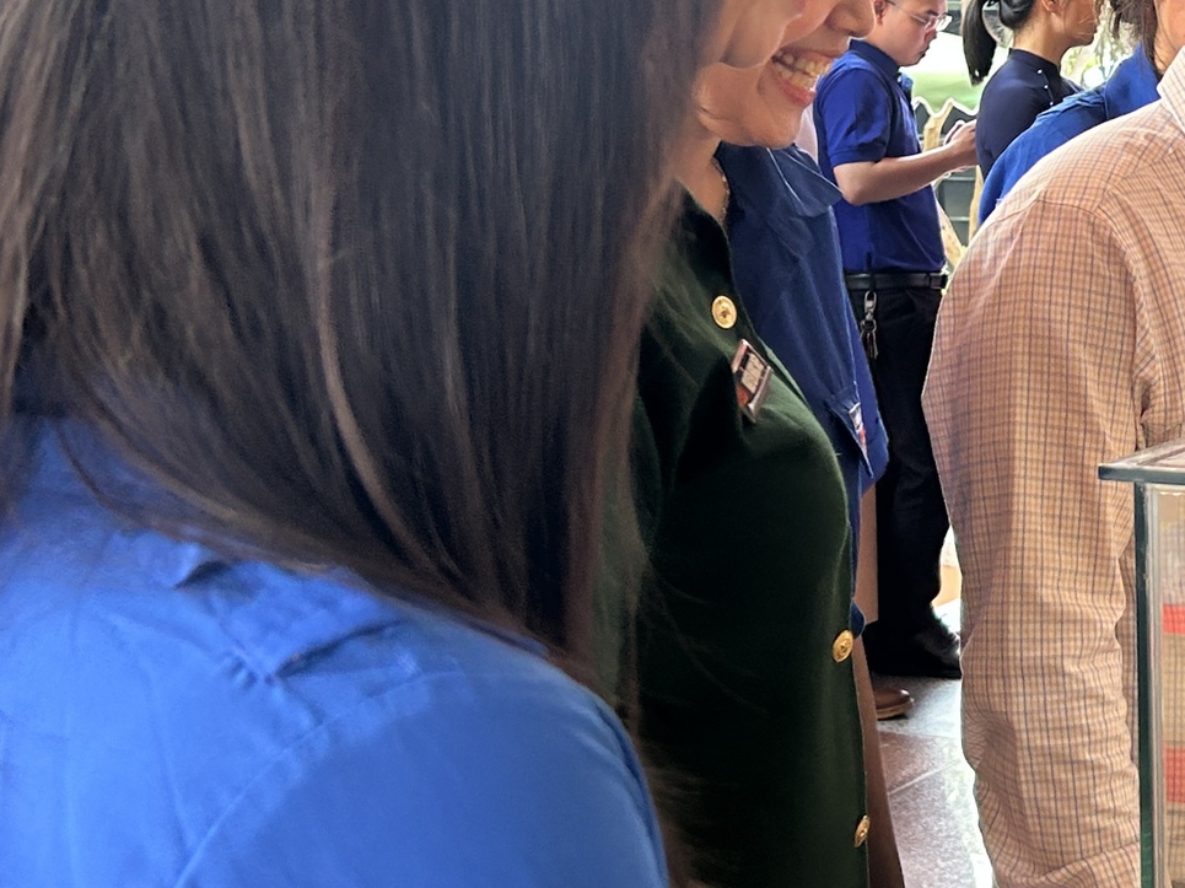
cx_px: 1284
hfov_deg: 26.1
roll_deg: -2.4
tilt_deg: -4.7
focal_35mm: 69
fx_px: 2361
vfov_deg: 21.1
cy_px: 199
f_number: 1.5
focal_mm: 5.7
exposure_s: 1/121
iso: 80
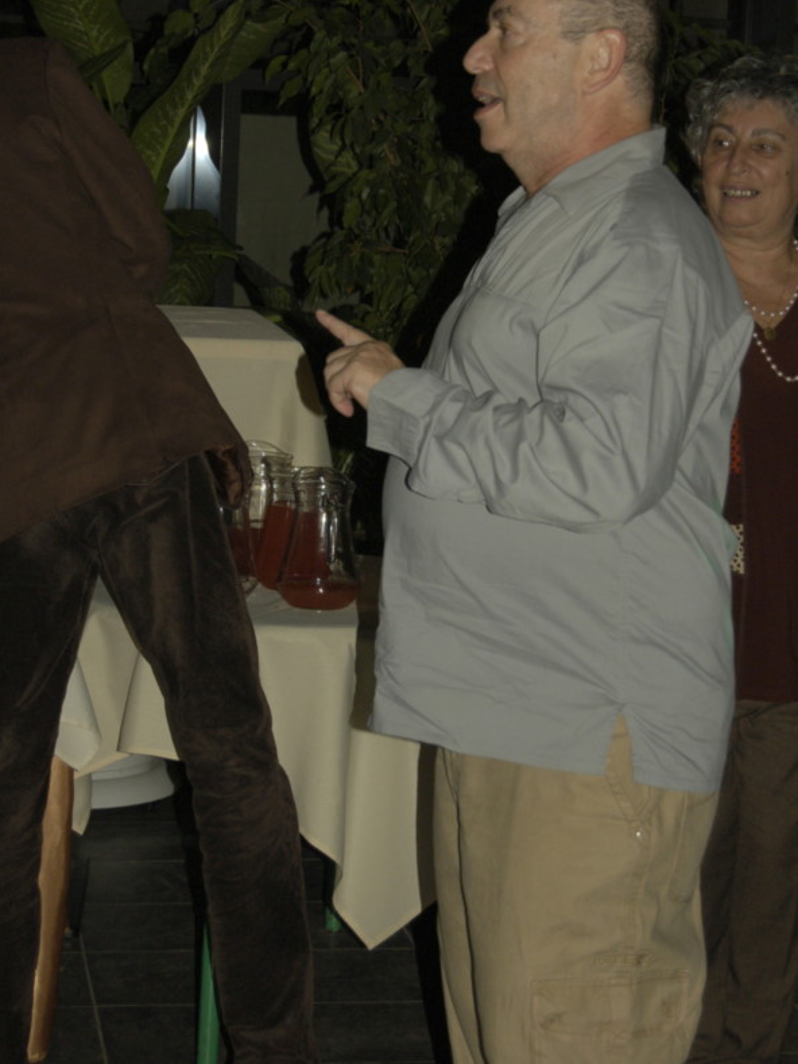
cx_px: 423
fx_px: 2643
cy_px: 427
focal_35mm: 86
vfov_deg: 22.7
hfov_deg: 17.2
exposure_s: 1/60
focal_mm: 46
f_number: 5.3
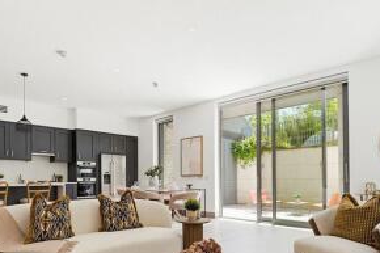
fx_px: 243
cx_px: 159
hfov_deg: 75.6
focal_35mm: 23
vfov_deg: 53.5
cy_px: 176
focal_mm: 14
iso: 320
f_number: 8
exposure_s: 1/6
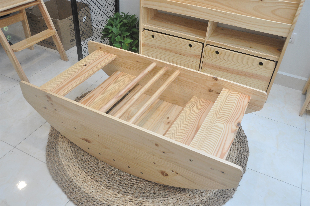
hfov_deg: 62.0
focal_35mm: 30
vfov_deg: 43.5
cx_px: 155
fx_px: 258
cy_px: 103
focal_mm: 20
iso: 640
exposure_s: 1/40
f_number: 6.3
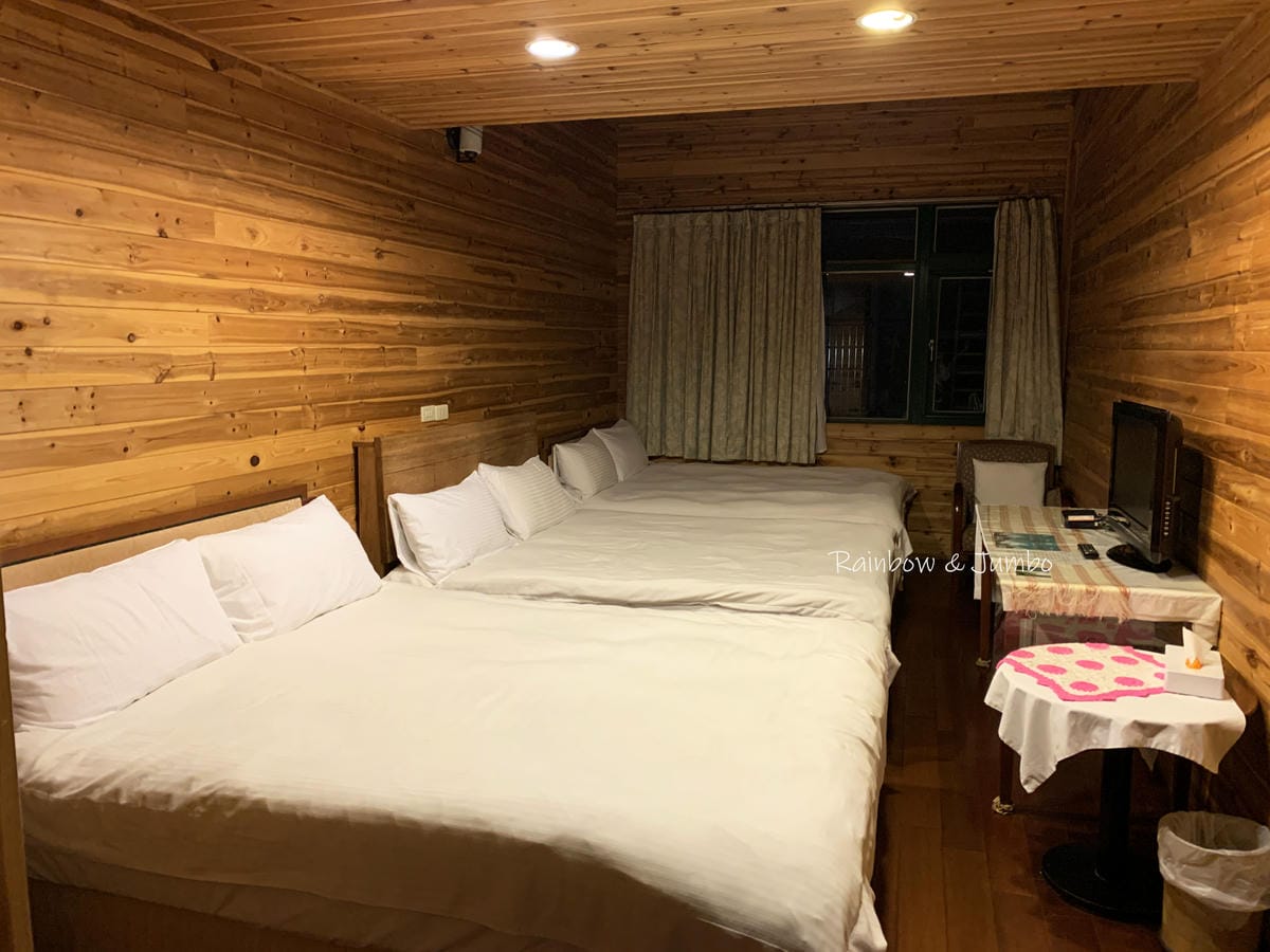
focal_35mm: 26
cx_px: 635
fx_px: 954
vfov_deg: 53.1
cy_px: 476
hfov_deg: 67.3
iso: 250
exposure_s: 1/60
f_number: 1.8
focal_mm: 4.25
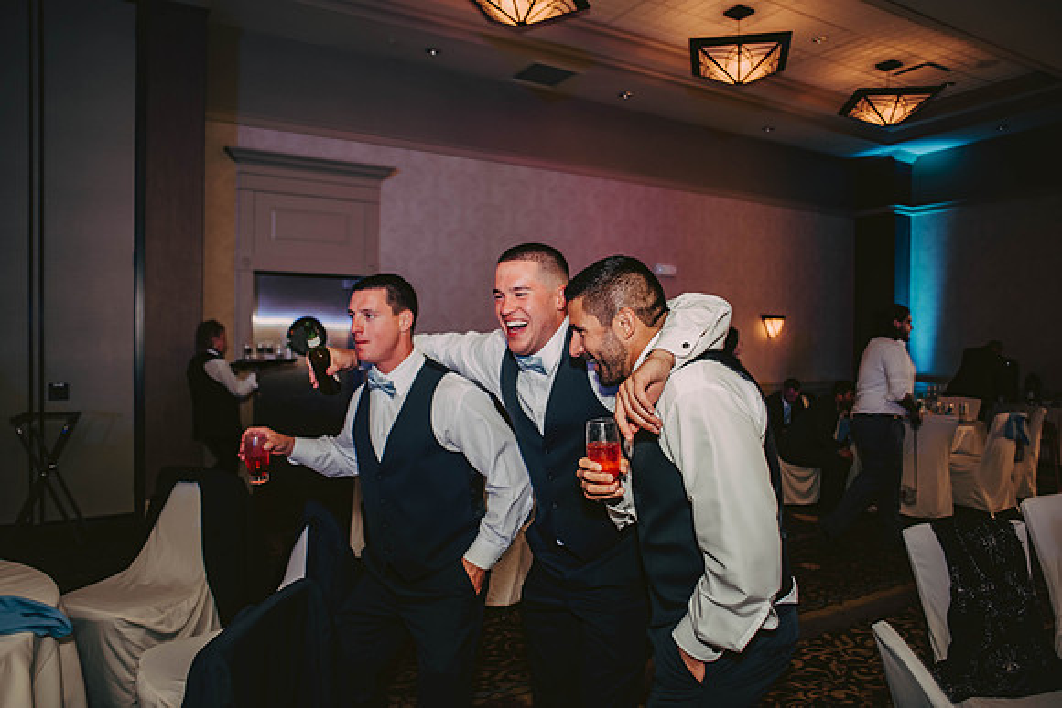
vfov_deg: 53.2
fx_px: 708
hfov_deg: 73.7
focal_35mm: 24
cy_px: 354
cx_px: 531
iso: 800
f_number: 2.8
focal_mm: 24
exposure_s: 1/100
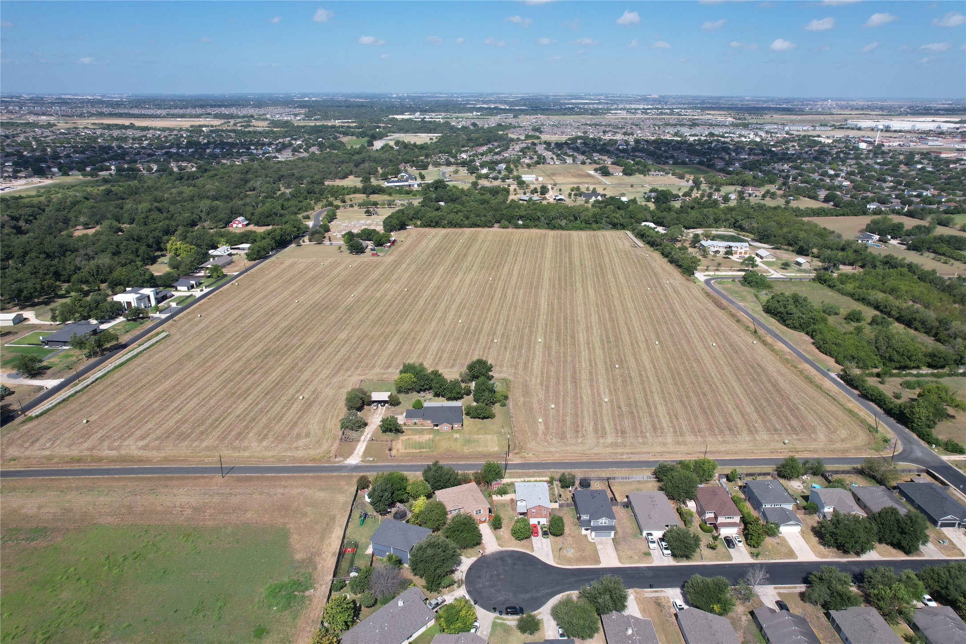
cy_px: 322
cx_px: 483
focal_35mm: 22
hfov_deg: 78.6
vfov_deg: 57.2
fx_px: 590
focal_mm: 8.38
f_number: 2.8
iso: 110
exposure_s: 1/2000
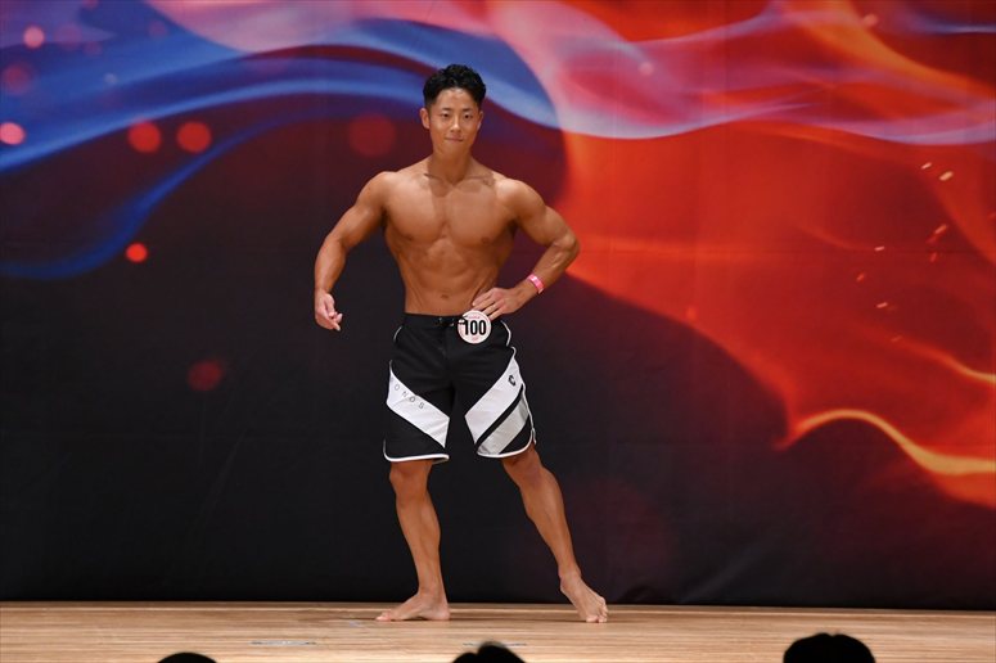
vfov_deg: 4.8
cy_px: 332
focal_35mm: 285
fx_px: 7881
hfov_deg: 7.2
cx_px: 498
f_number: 5.6
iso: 3200
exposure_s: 1/400
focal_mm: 190
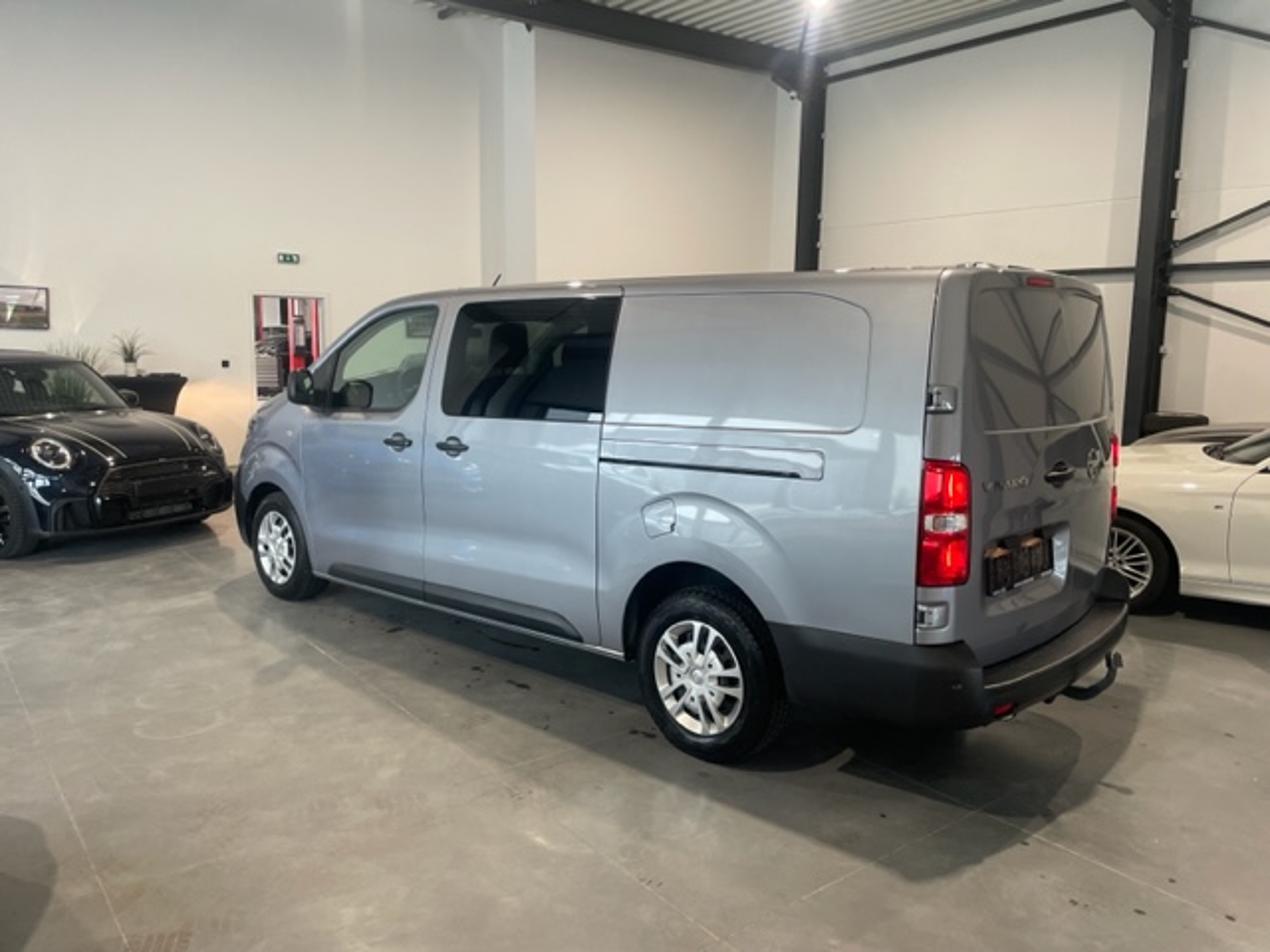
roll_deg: -0.9
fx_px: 954
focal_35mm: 26
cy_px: 476
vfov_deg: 53.1
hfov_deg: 67.3
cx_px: 635
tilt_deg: -8.6
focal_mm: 4.2
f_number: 1.6
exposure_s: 1/100
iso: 125
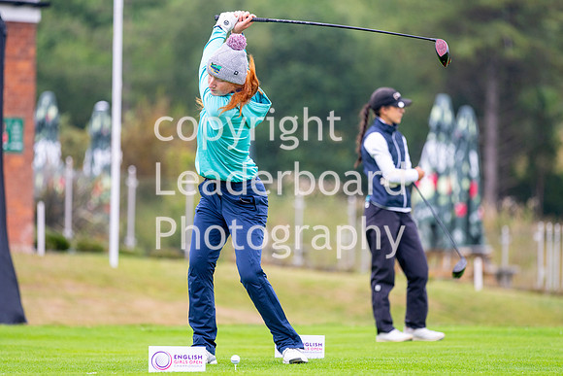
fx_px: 5133
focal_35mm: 328
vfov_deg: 4.2
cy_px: 188
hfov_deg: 6.3
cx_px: 257
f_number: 4
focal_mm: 300
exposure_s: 1/800
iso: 400
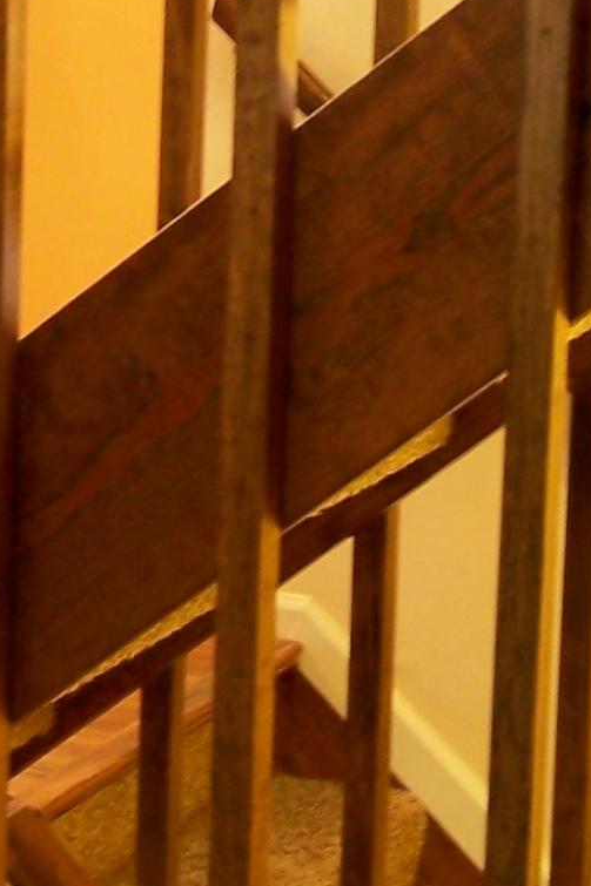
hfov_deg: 8.7
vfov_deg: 12.9
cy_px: 27
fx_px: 3868
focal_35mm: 157
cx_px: 421
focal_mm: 6.3
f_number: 2.8
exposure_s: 1/2
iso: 64
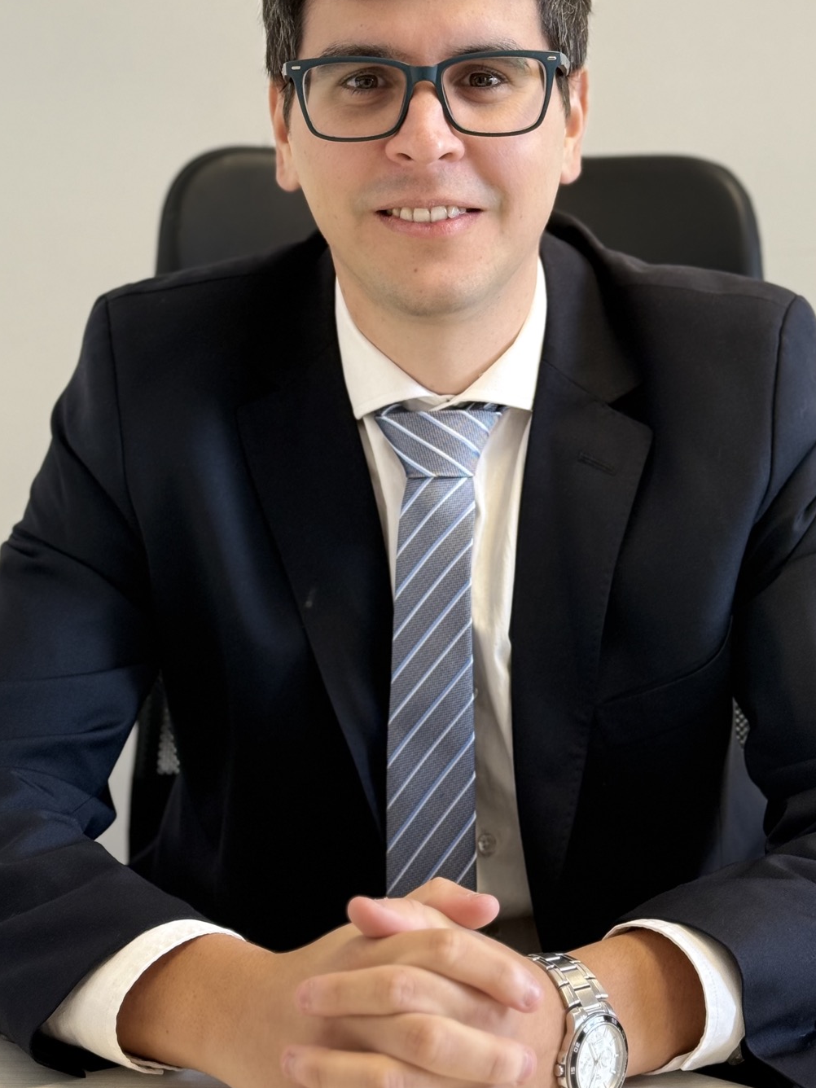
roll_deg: -0.6
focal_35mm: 69
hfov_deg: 21.3
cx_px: 432
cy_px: 394
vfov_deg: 28.0
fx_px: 2169
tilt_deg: -5.3
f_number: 1.78
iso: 125
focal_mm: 6.76
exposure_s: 1/97
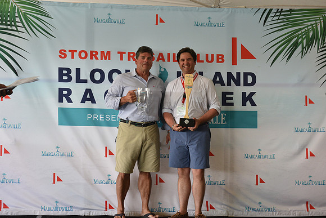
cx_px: 163
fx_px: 634
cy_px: 109
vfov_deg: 19.5
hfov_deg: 28.8
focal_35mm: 70
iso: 800
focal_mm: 70
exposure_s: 1/160
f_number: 6.3
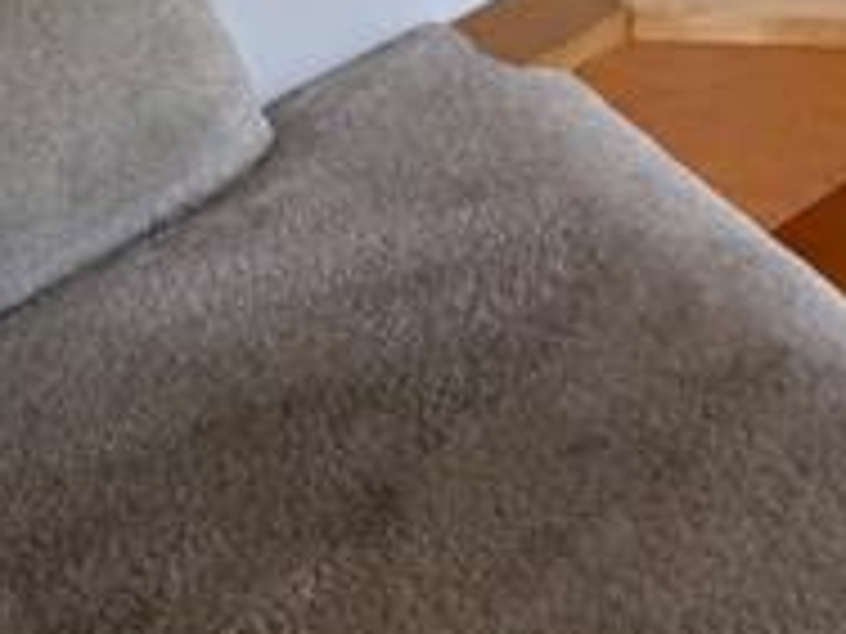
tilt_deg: -27.2
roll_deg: +1.5
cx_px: 2223
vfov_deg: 10.1
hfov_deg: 11.5
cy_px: -809
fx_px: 3202
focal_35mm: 131
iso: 64
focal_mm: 6.76
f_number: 1.78
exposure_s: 1/121
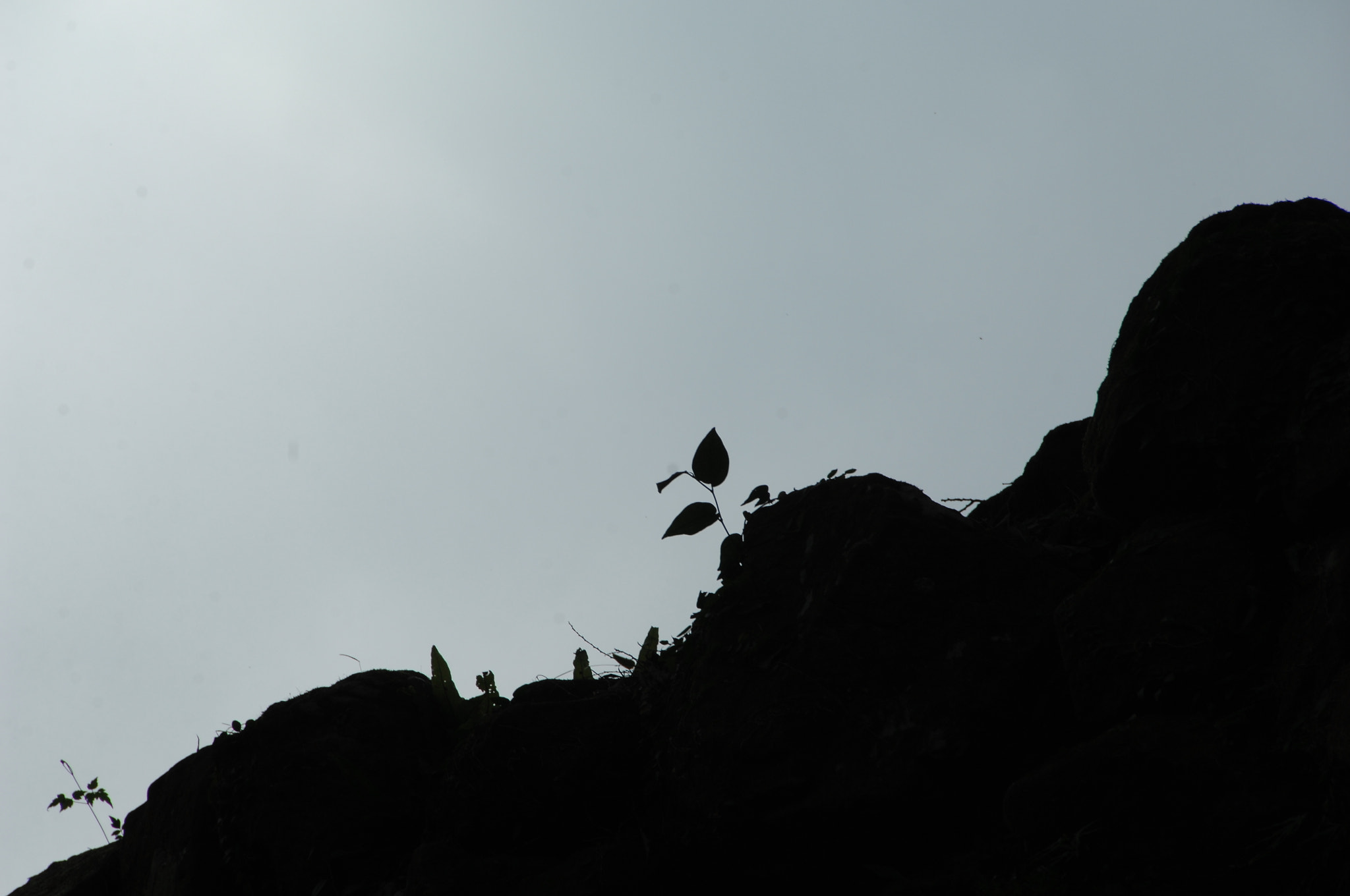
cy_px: 448
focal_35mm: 300
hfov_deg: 6.9
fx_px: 11236
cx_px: 675
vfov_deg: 4.6
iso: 100
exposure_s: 1/160
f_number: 11
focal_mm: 200
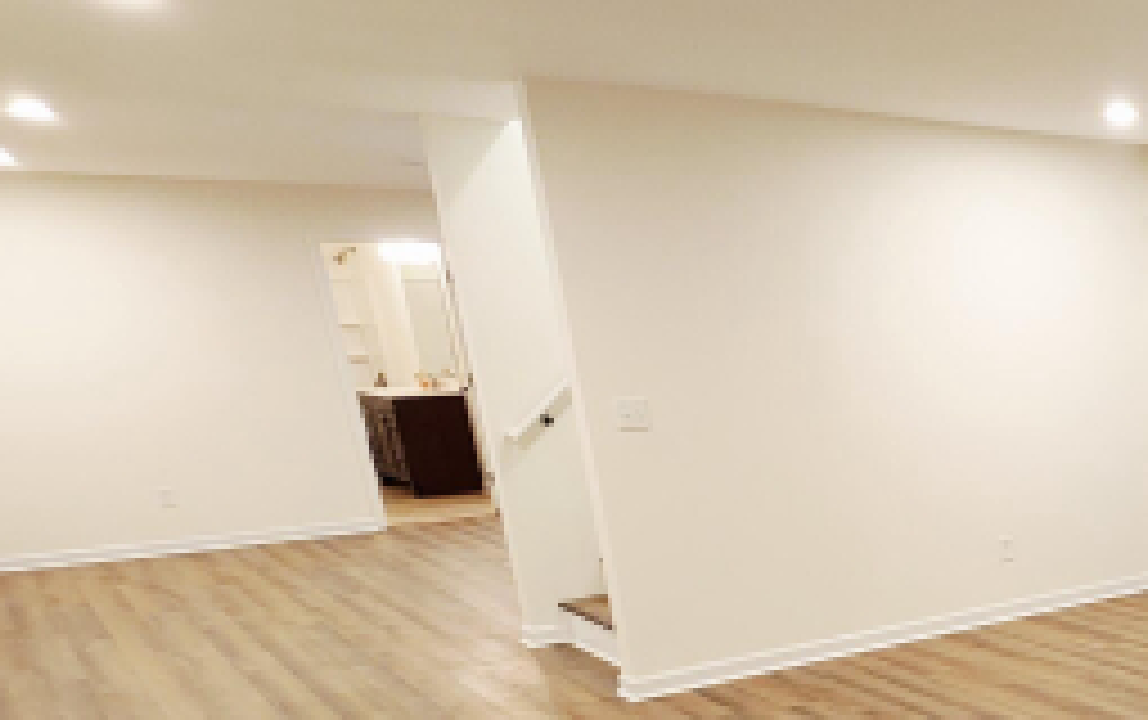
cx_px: 1299
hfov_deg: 41.4
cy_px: 724
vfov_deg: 32.5
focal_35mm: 36
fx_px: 1128
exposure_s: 1/40
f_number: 2.2
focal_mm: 2.2
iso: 320
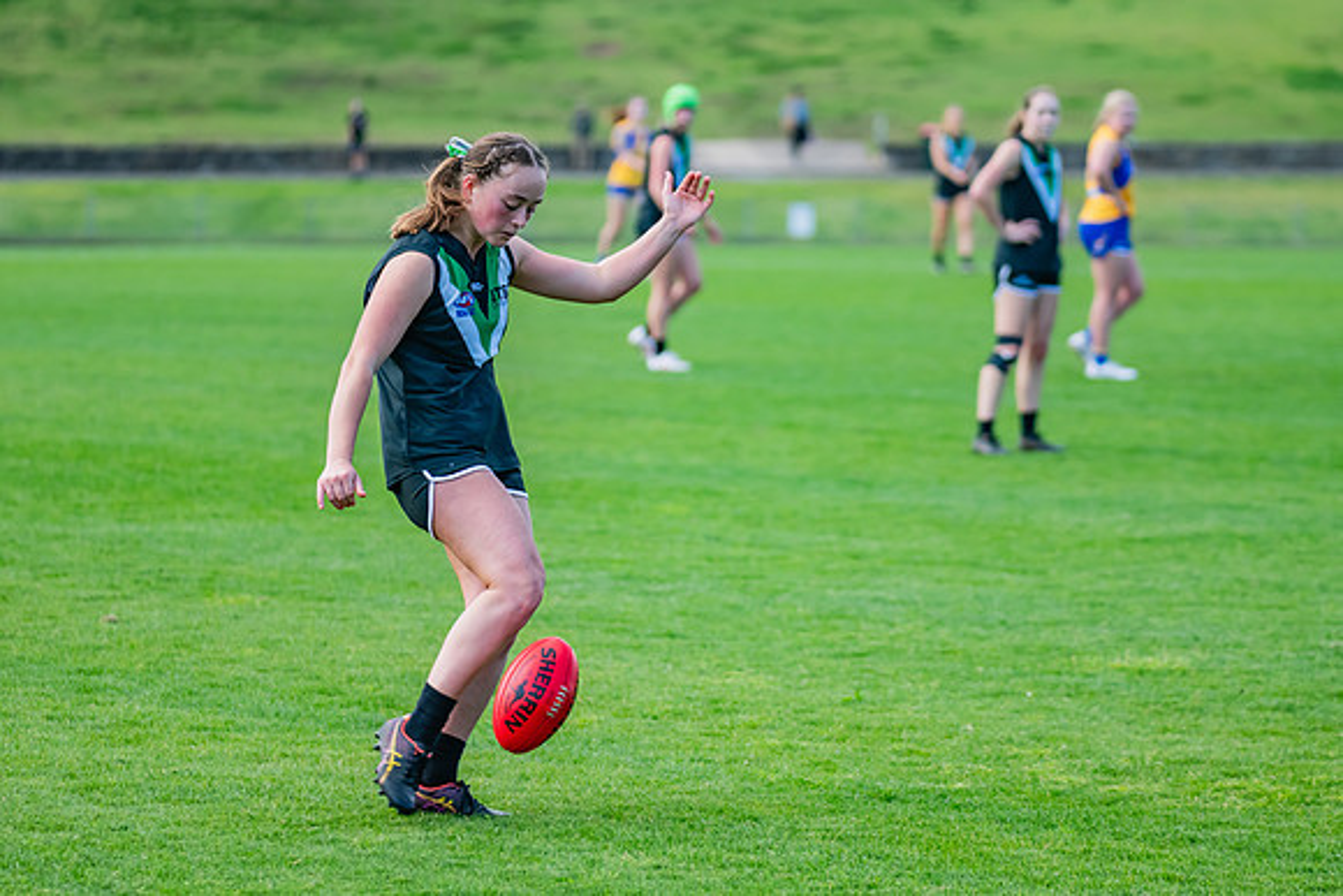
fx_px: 6826
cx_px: 631
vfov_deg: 7.5
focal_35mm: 183
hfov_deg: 11.2
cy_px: 451
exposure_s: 1/1600
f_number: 4.5
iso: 800
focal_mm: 170
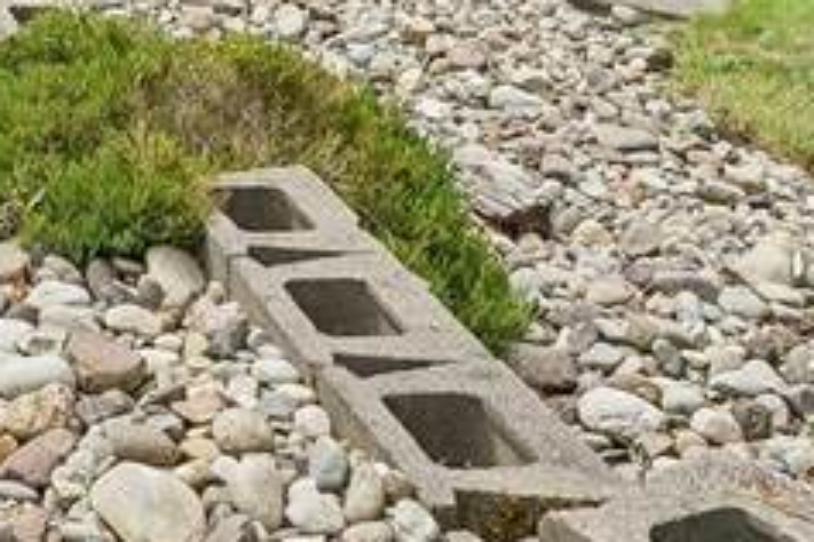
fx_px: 1868
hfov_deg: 20.1
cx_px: -505
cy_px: -540
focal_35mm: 83
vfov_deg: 14.0
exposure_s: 1/500
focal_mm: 15.3
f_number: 8
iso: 400
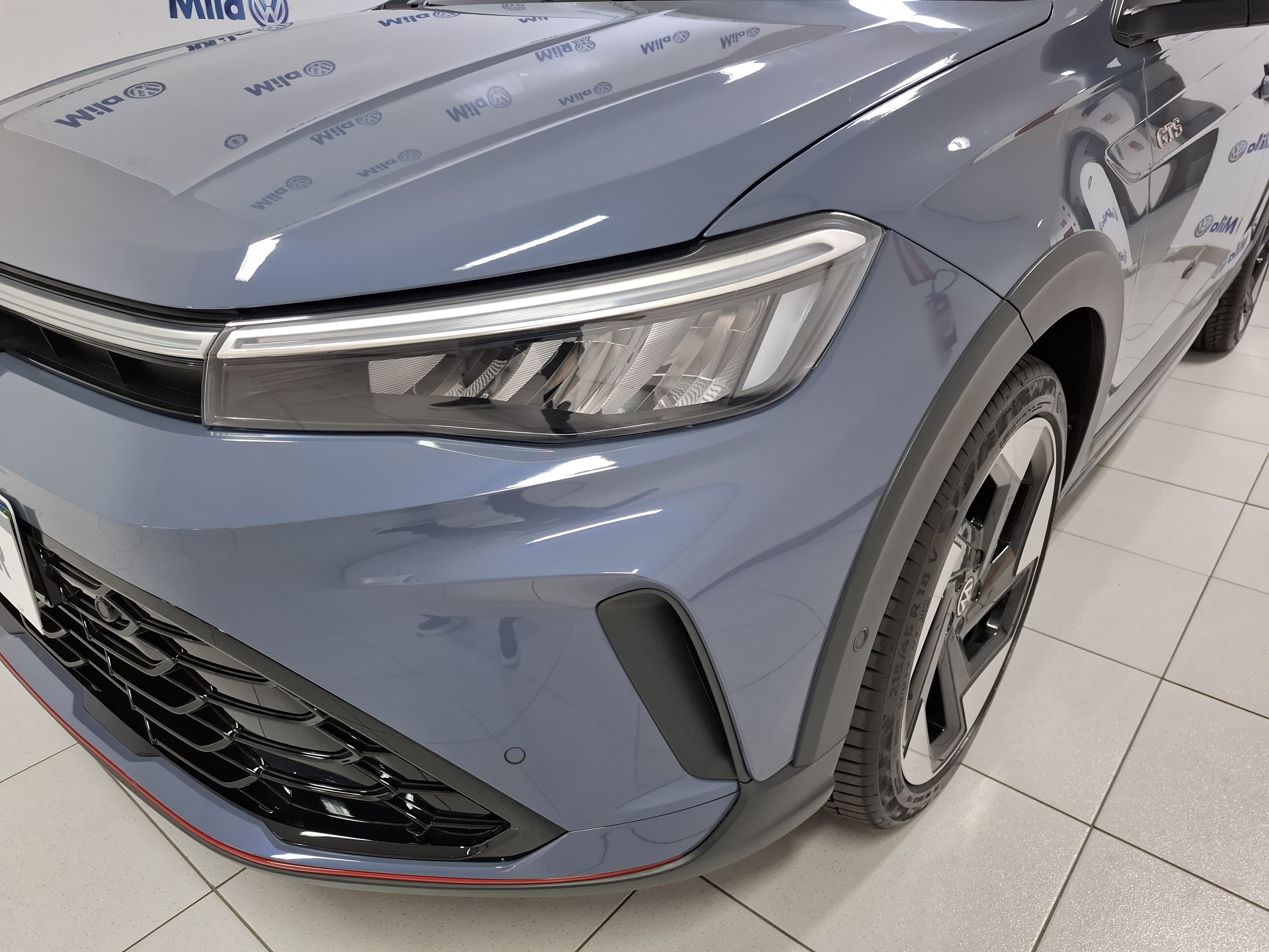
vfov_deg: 58.9
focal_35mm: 23
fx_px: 843
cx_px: 634
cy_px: 476
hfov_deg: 73.9
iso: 320
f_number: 1.8
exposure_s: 1/40
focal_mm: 5.54
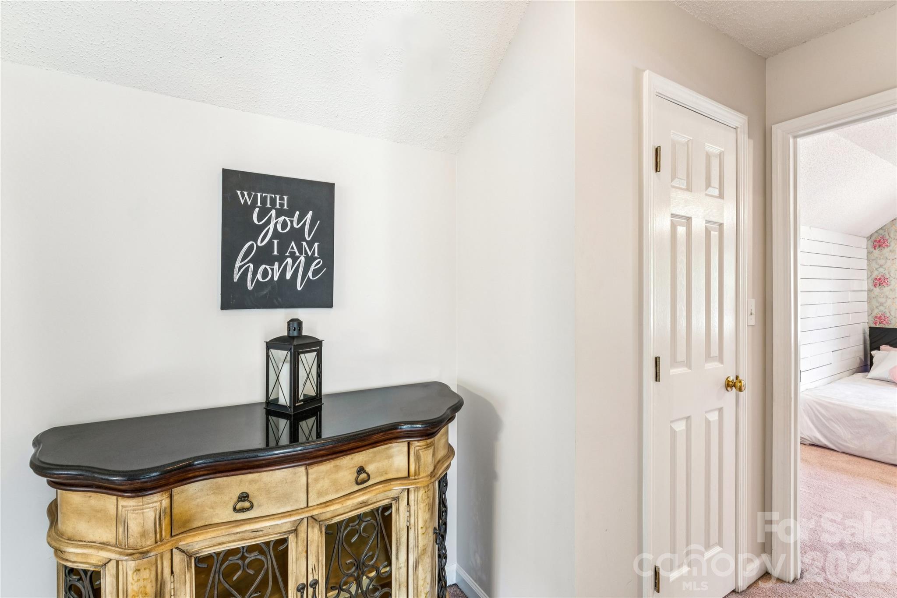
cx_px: 448
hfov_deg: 96.7
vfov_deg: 73.7
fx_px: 399
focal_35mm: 16
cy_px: 299
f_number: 13
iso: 400
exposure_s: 1/2.5
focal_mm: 16
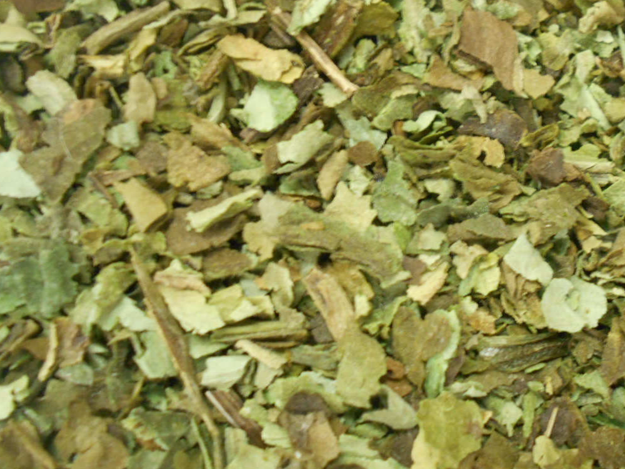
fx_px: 867
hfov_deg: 38.3
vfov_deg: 30.1
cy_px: 172
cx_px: 491
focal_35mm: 48
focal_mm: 5.1
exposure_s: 1/8
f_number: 3.4
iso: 400
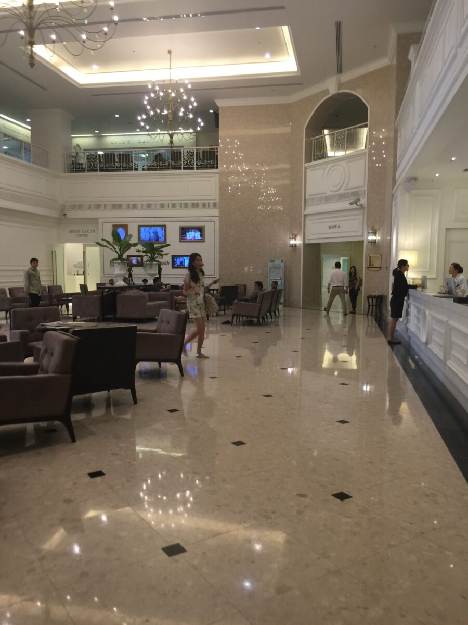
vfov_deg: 61.7
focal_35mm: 29
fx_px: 523
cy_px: 312
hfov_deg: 48.2
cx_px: 234
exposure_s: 1/15
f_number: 2.2
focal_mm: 4.15
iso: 32
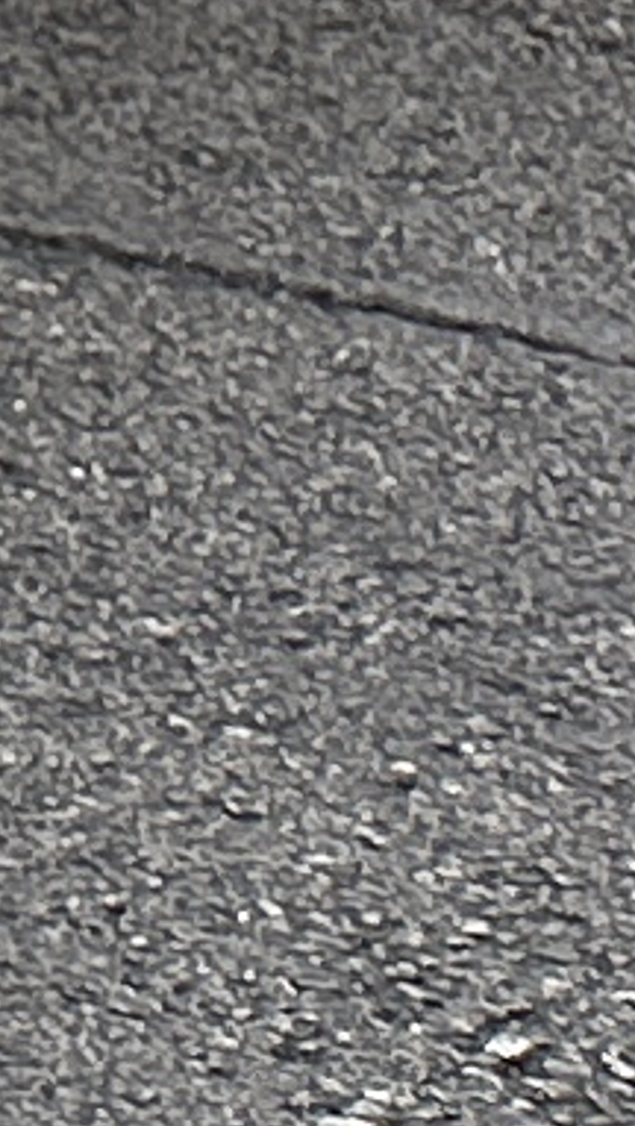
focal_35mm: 275
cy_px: -2114
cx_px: -4436
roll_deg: -0.7
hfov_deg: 3.3
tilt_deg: -1.2
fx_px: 8215
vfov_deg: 7.1
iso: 80
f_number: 1.78
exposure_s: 1/619
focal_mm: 6.86
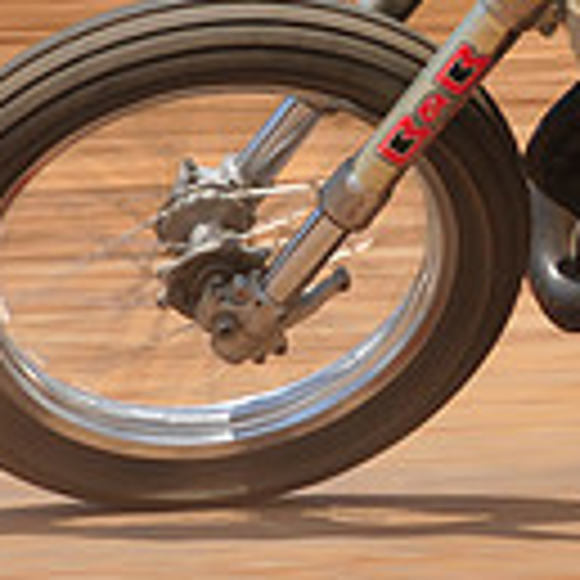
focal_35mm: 763
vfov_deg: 2.3
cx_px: 1030
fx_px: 14464
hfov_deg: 2.3
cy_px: -229
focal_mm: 200
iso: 200
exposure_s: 1/400
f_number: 11
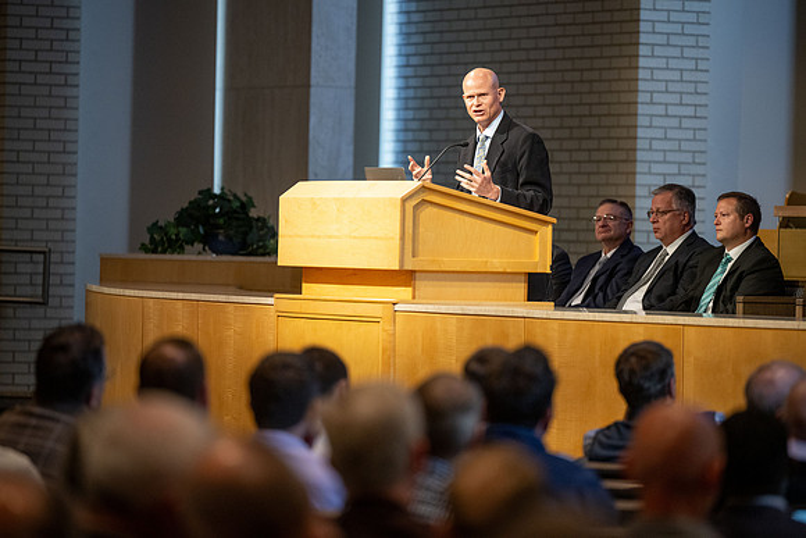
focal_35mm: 200
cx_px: 403
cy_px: 269
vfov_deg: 6.9
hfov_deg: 10.3
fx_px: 4479
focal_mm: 200
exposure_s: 1/500
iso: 2500
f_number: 2.8
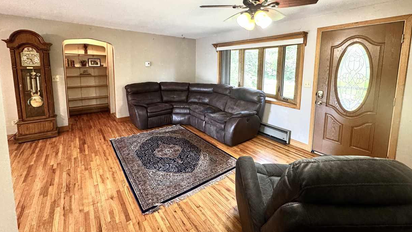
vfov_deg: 65.9
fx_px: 175
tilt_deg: -6.7
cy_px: 85
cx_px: 213
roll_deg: -0.9
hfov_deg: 99.3
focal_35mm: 16
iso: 160
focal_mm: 2.22
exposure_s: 1/60
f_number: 2.2
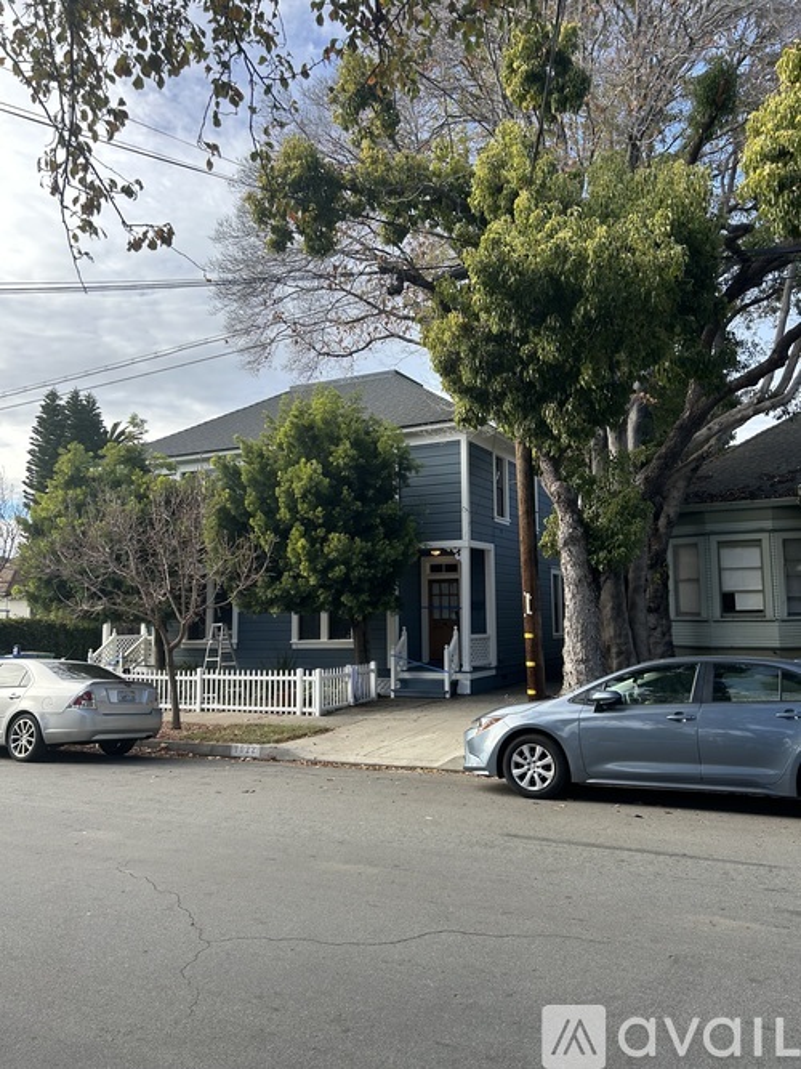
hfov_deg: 53.0
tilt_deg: +6.7
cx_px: 400
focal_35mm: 26
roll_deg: -0.1
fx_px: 802
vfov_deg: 67.3
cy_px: 534
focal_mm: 5.7
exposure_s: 1/965
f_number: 1.5
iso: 50
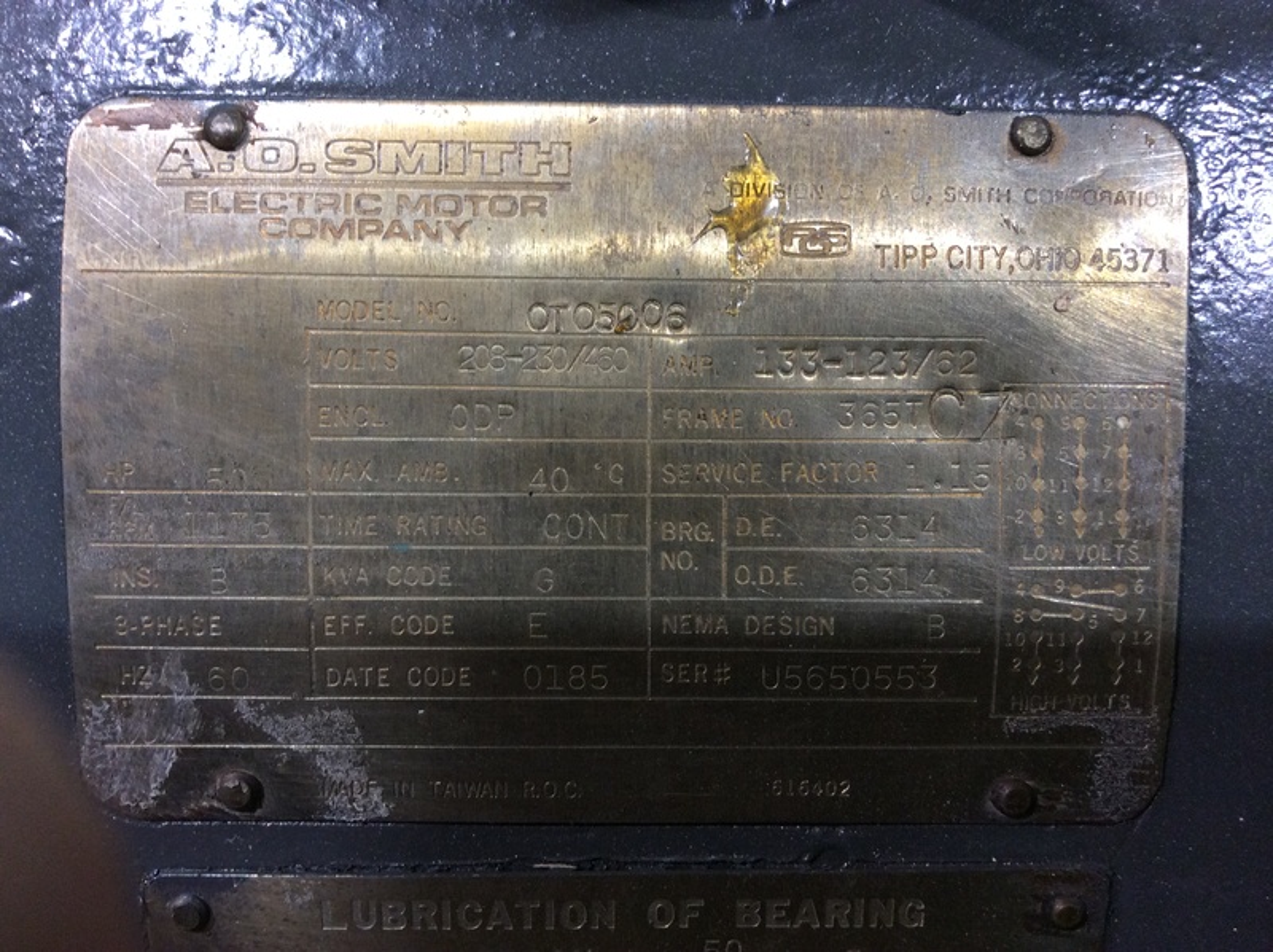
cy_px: 476
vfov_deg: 42.9
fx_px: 1212
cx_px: 636
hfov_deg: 55.4
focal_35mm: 33
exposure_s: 1/24
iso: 80
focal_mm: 3.3
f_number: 2.4
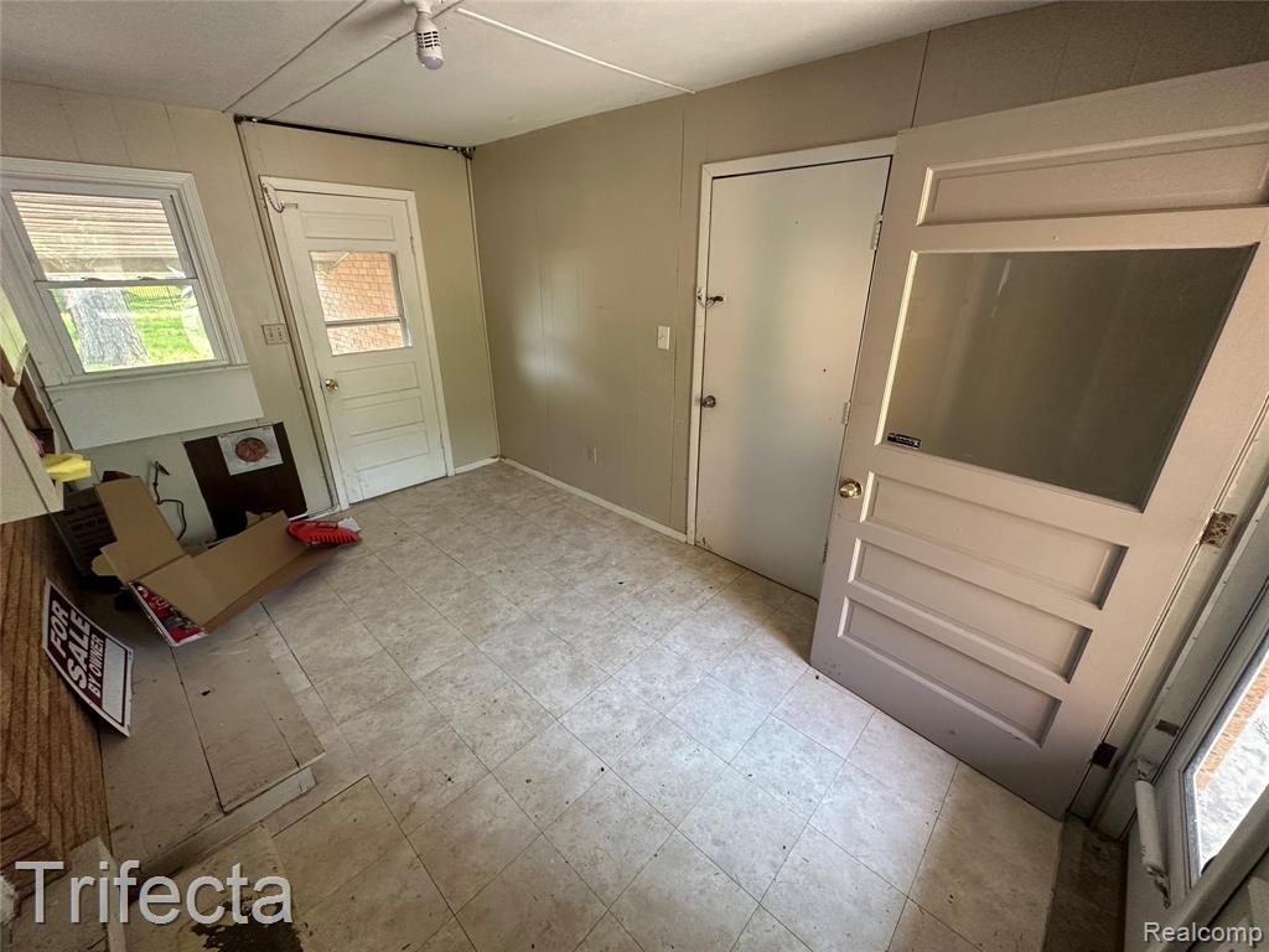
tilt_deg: -22.9
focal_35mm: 14
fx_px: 513
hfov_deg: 102.1
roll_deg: -0.7
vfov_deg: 85.7
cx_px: 634
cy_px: 476
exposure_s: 1/99
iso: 200
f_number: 2.2
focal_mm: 2.22
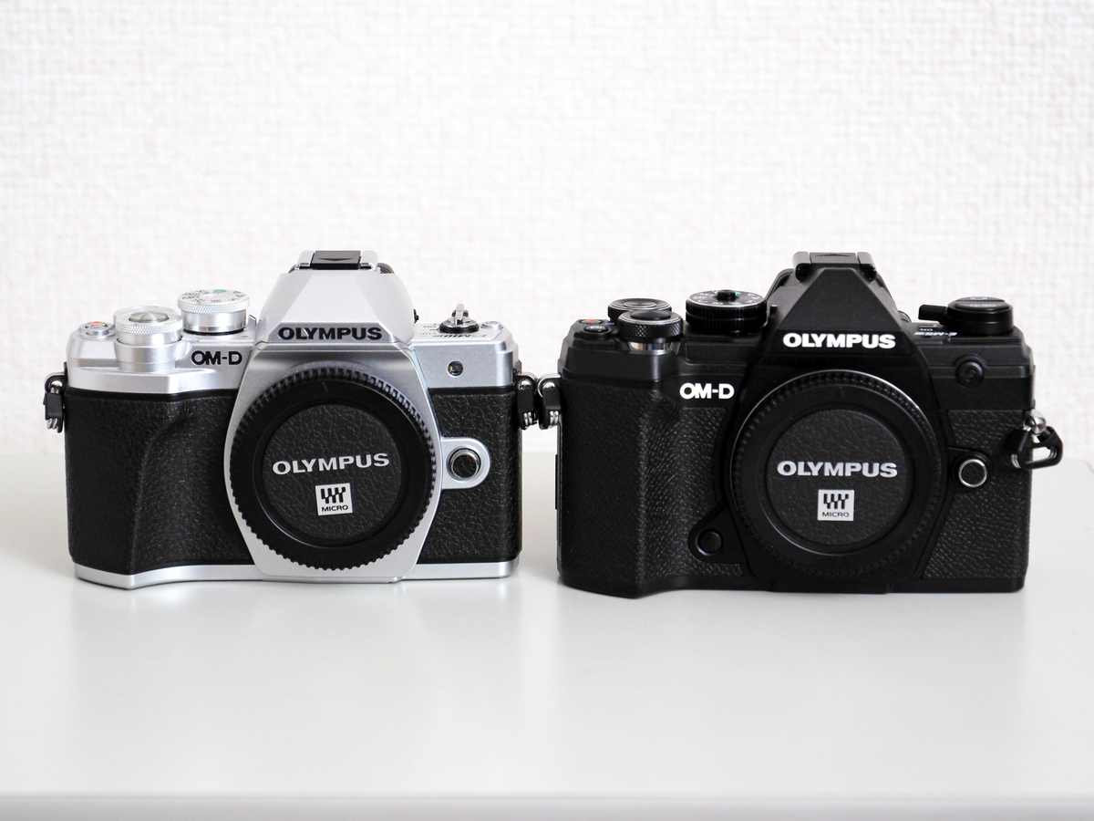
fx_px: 2655
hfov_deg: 23.3
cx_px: 547
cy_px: 410
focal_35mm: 84
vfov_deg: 17.6
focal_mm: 42
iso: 200
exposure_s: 1/60
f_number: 4
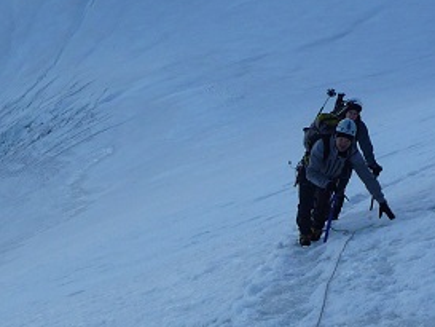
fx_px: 993
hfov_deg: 24.2
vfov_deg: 18.7
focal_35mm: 79
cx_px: 62
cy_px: 129
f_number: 3.4
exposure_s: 1/500
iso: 100
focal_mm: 5
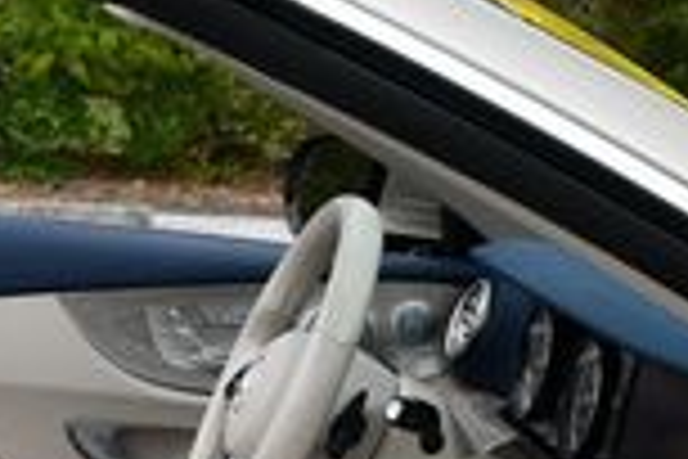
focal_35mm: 151
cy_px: 765
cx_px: -126
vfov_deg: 8.8
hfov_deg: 13.3
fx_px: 2886
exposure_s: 1/250
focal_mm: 18
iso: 125
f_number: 8
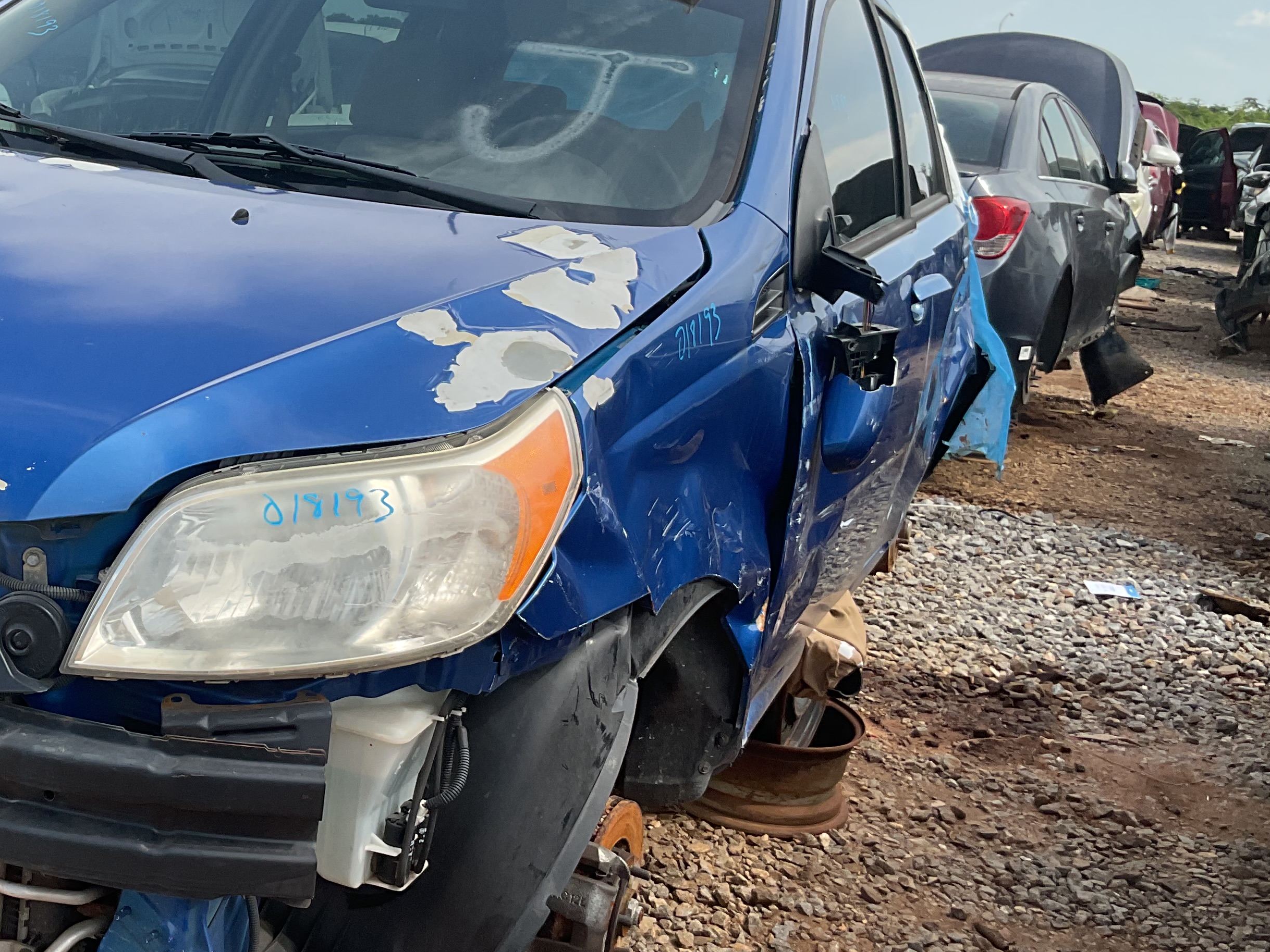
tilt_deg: -14.7
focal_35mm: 48
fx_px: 1761
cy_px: 471
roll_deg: -6.6
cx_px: 300
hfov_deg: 38.5
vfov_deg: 30.3
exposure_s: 1/1035
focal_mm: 3
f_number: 1.8
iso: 16
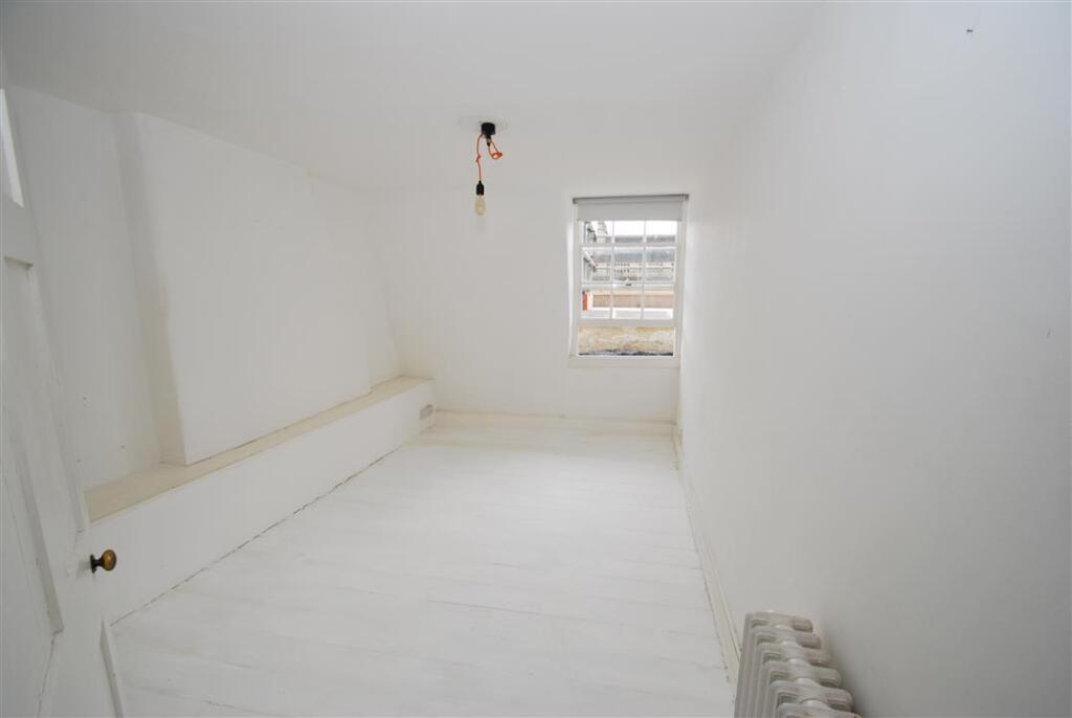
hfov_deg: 100.3
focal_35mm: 15
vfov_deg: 77.5
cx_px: 536
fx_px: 447
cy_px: 359
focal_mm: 10
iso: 200
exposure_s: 1/100
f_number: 5
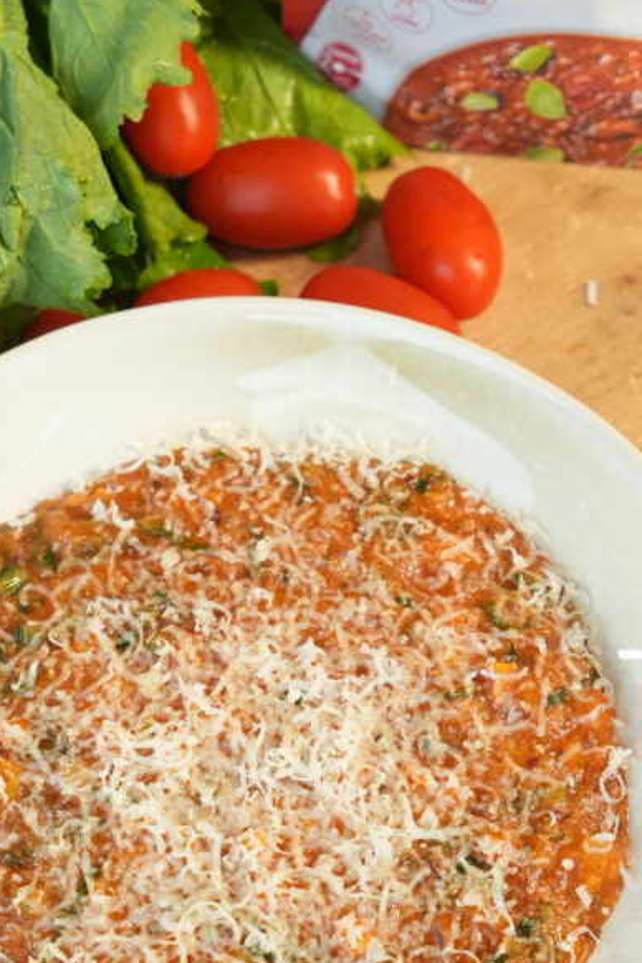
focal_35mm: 81
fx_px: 2169
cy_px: 627
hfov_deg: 16.8
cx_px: 228
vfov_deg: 24.9
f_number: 4
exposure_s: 1/100
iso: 800
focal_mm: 30.7
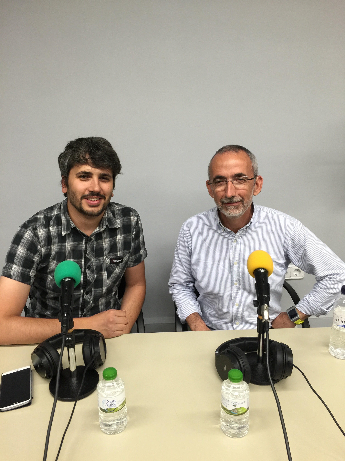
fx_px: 385
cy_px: 230
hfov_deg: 48.2
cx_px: 172
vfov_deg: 61.7
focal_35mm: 29
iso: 64
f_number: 2.2
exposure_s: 1/33
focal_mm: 4.15
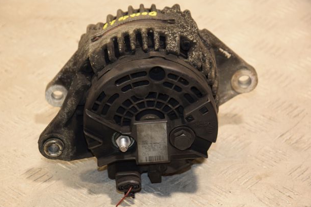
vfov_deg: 9.7
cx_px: 151
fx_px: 1217
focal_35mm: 141
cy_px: 103
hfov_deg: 14.6
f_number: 5.6
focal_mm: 90
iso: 800
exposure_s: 1/125
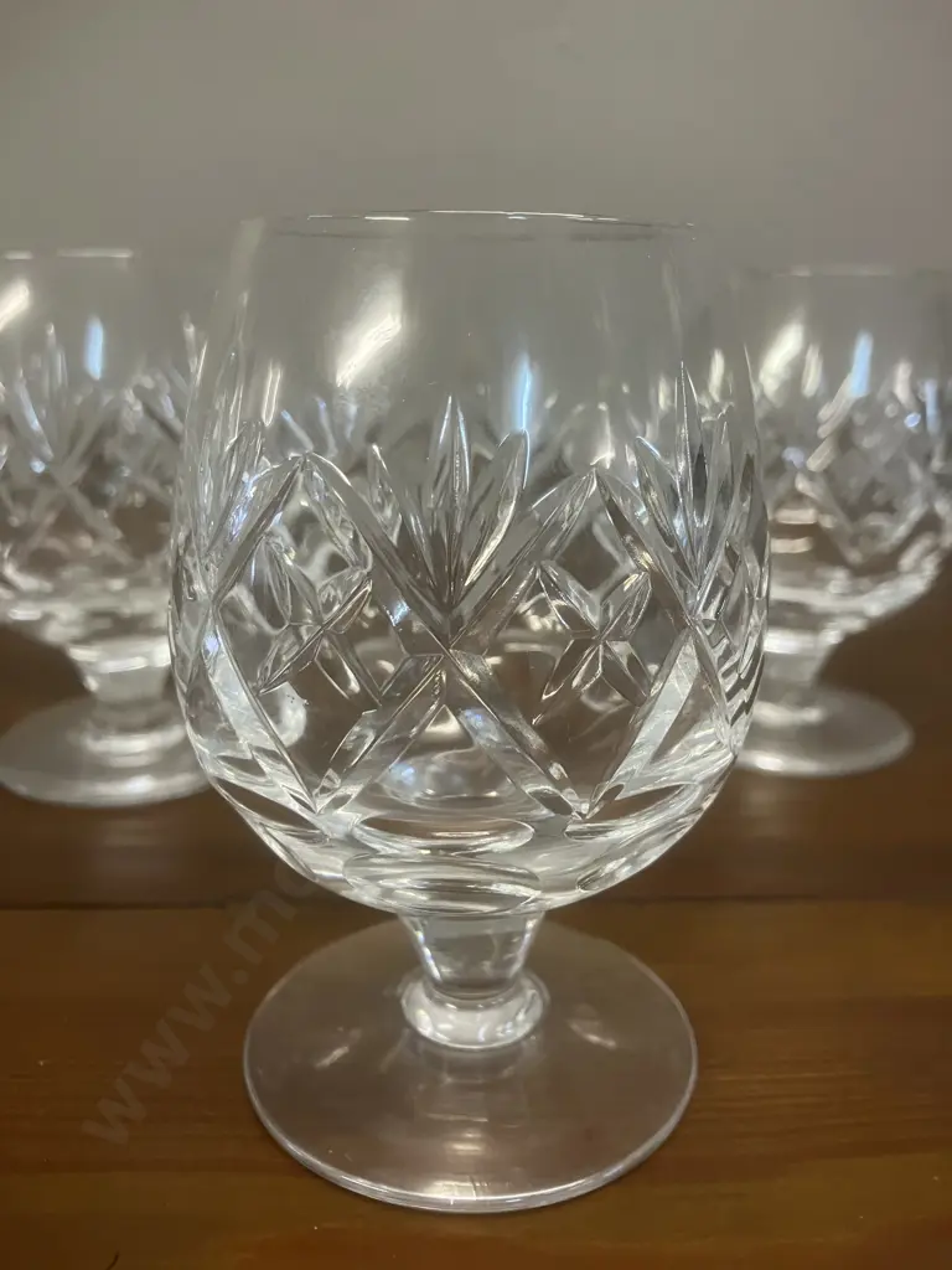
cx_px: 476
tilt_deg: -16.1
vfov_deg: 63.4
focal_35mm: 28
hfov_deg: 49.7
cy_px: 635
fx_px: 1027
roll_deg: -1.0
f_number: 1.8
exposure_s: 1/50
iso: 125
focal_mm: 3.99
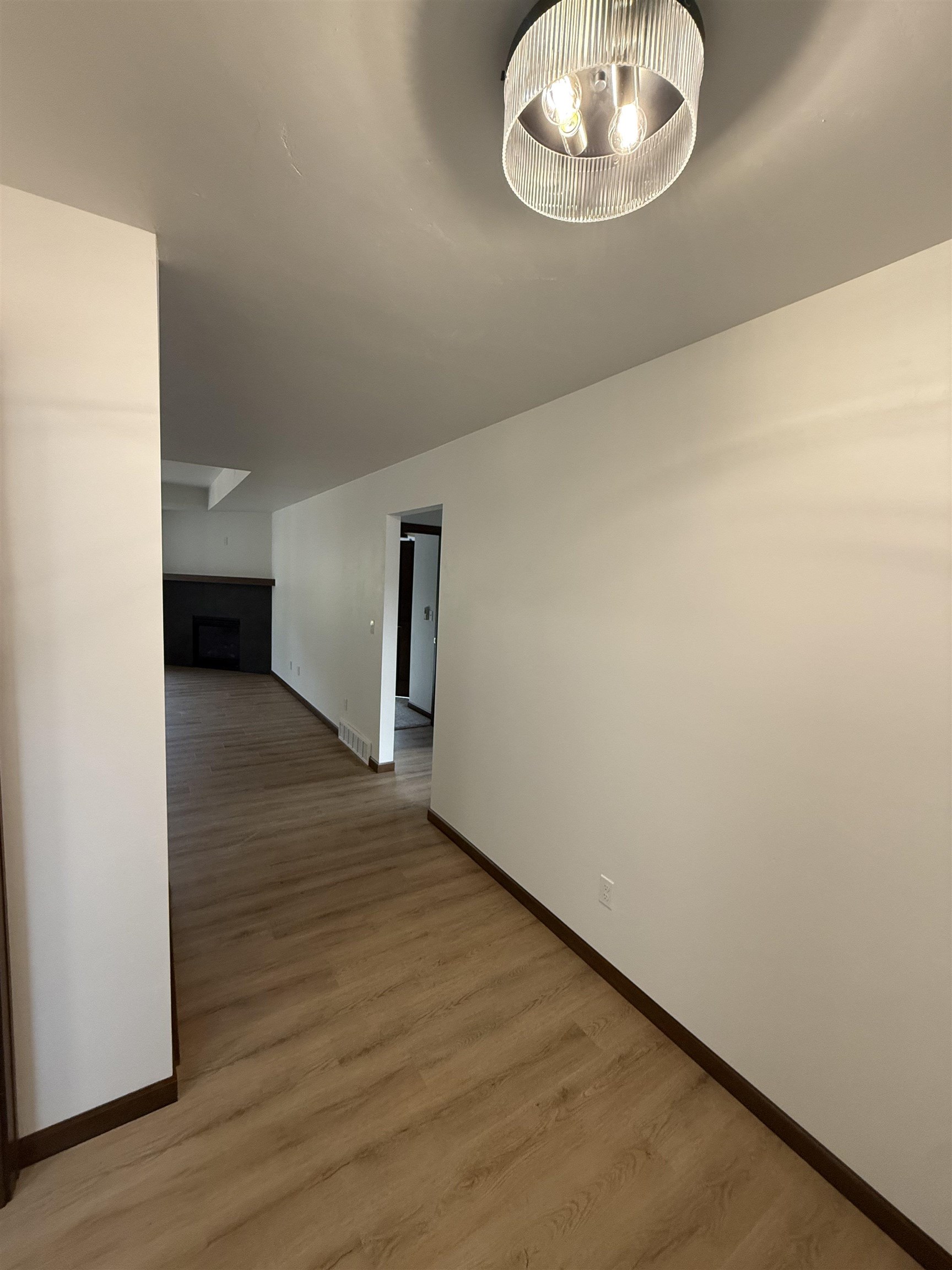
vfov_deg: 102.1
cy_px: 635
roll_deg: -3.5
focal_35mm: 14
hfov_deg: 85.7
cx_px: 476
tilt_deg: -5.8
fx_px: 513
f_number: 2.2
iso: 250
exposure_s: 1/60
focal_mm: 2.22
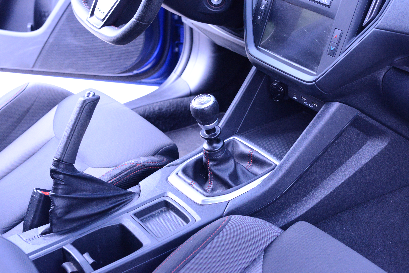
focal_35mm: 70
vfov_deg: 19.5
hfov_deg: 28.8
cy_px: 136
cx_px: 204
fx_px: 795
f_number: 8
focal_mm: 70
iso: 4000
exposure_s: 1/250
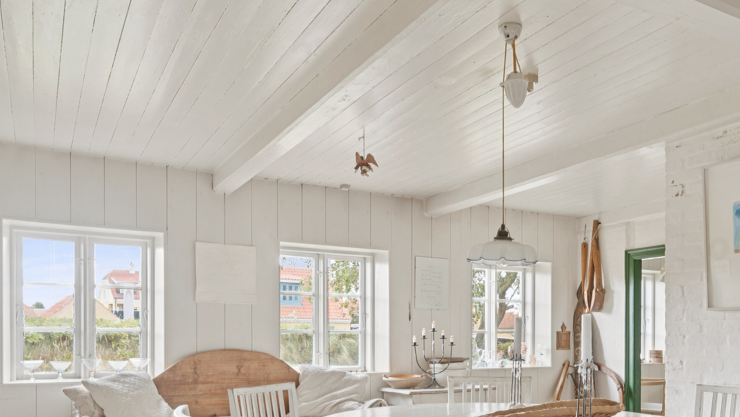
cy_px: 344
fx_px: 648
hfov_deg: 58.8
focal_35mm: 33
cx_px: 460
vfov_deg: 34.4
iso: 400
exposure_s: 1/13
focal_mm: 19
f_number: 8
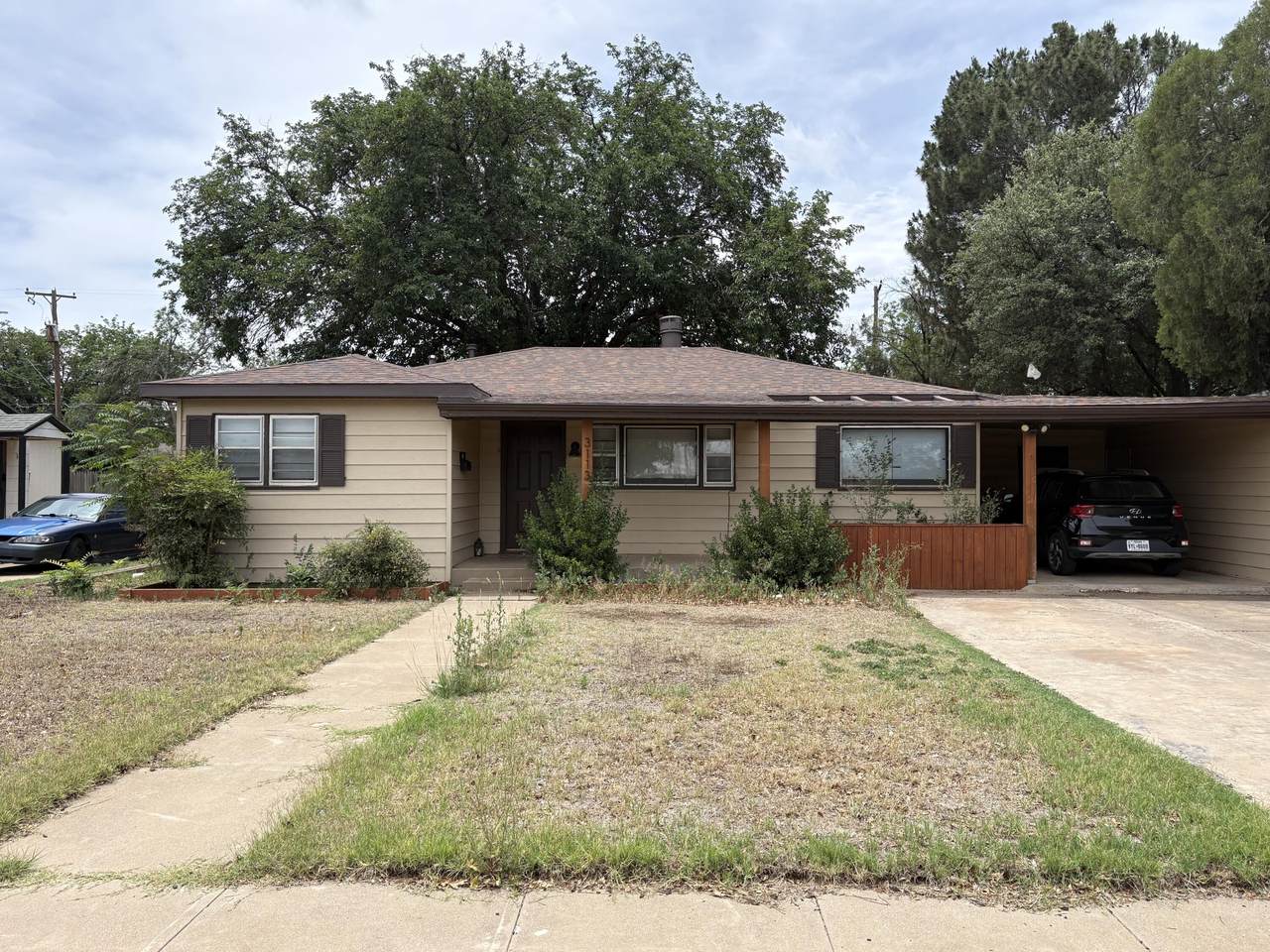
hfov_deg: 67.3
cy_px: 476
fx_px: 954
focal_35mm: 26
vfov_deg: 53.1
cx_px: 635
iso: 50
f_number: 1.6
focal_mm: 5.96
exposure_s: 1/2364
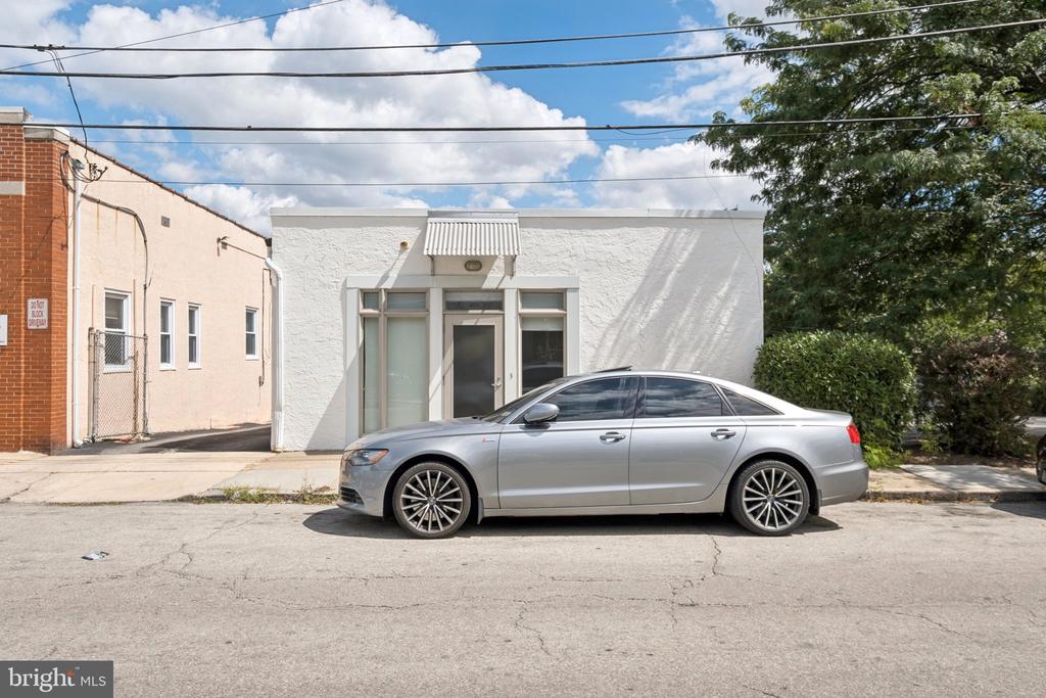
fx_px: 726
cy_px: 349
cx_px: 523
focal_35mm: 25
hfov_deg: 71.5
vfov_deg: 51.3
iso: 200
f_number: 8
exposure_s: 1/680
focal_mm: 16.6
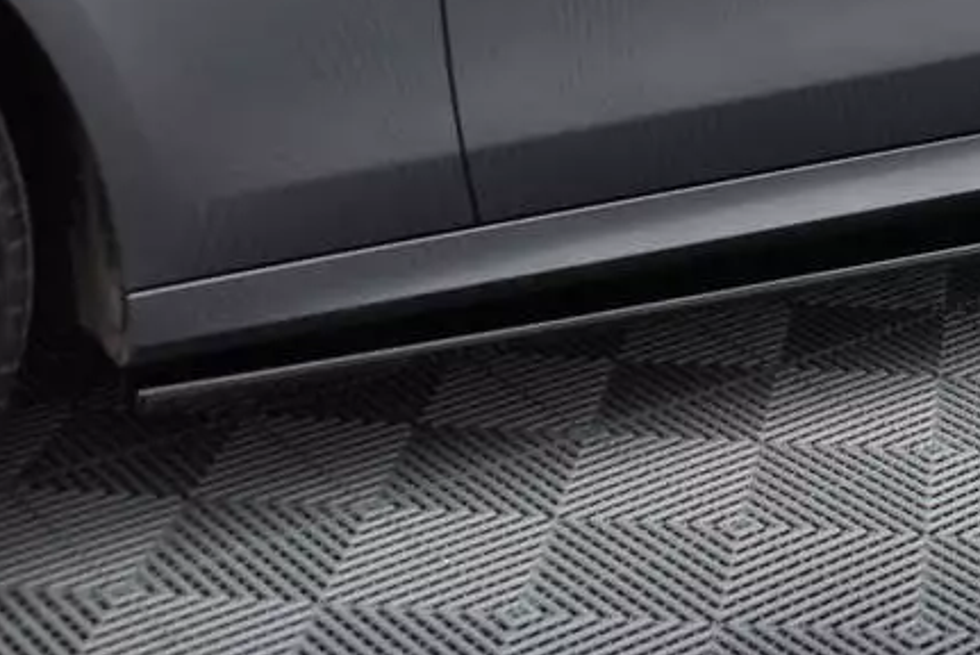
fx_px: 2370
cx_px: 1030
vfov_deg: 15.6
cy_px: 124
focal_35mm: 87
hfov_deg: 22.3
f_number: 2.5
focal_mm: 35
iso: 500
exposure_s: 1/100
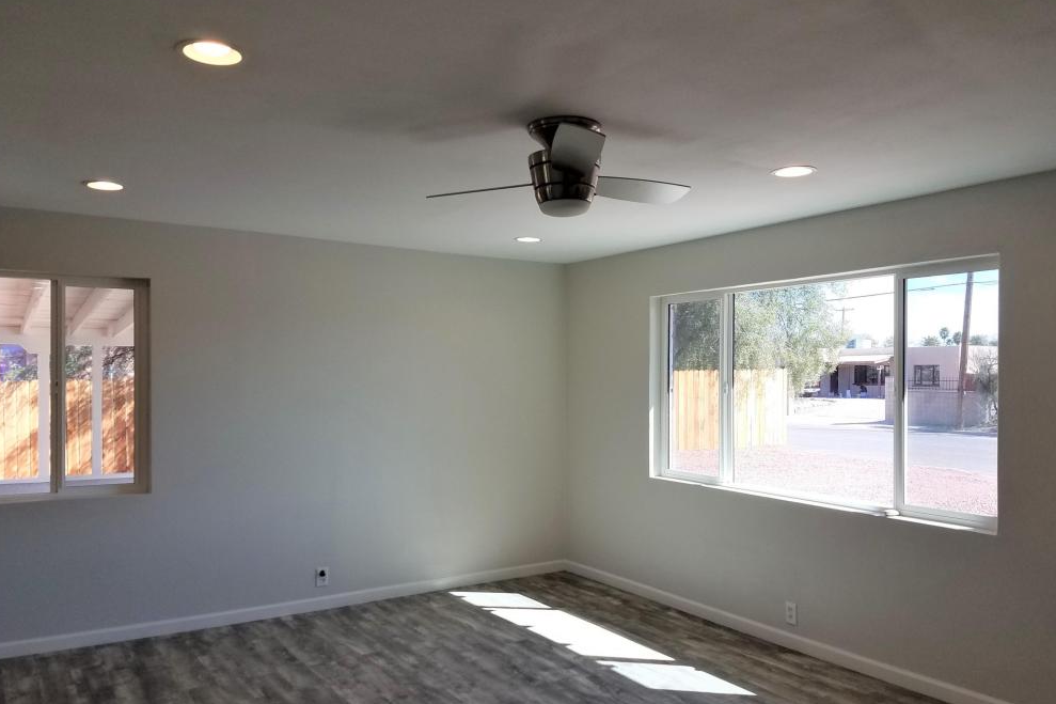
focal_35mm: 28
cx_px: 536
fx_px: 821
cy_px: 364
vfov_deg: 46.4
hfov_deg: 65.5
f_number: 1.7
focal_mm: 4.2
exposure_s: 1/345
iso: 40
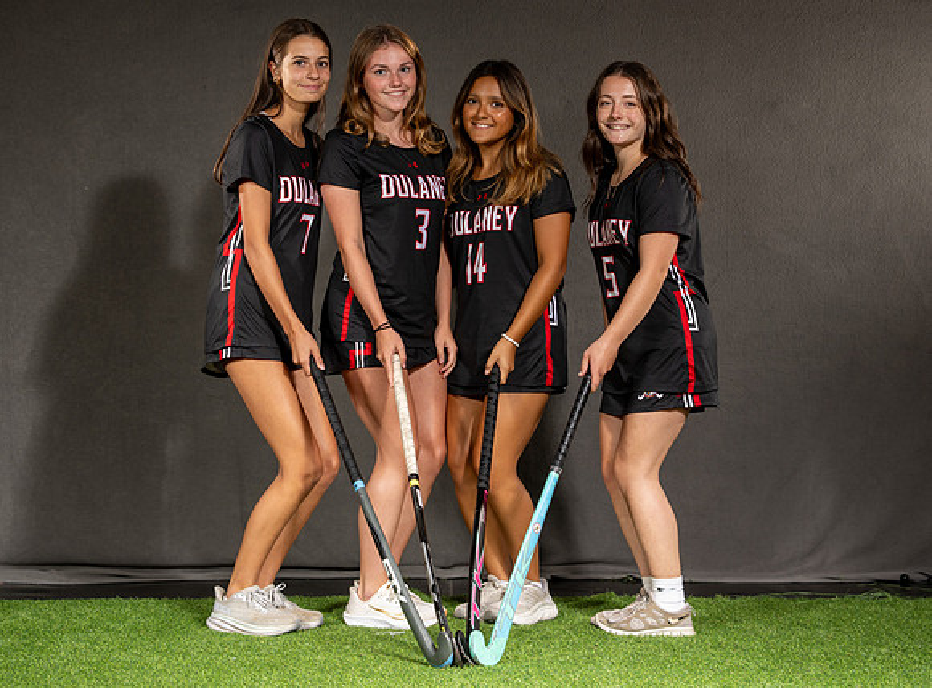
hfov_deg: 25.8
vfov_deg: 19.2
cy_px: 341
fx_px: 2031
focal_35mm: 76
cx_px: 510
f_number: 6.3
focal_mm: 48
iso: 160
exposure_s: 1/125
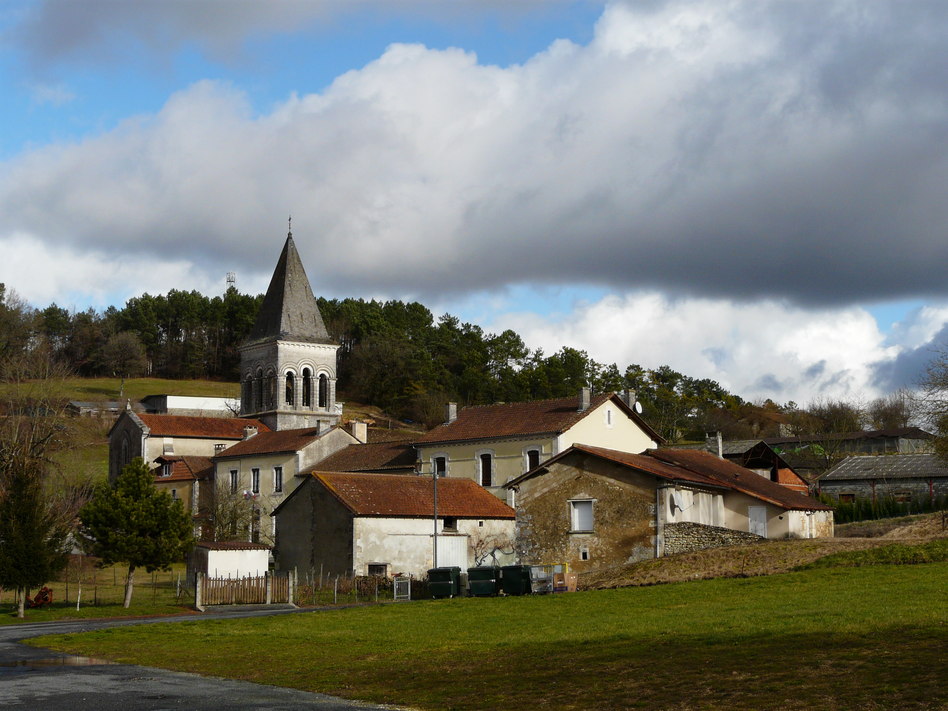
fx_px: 1534
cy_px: 356
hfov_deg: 34.3
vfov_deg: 26.1
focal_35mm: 56
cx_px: 474
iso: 100
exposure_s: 1/500
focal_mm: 9.2
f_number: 5.6
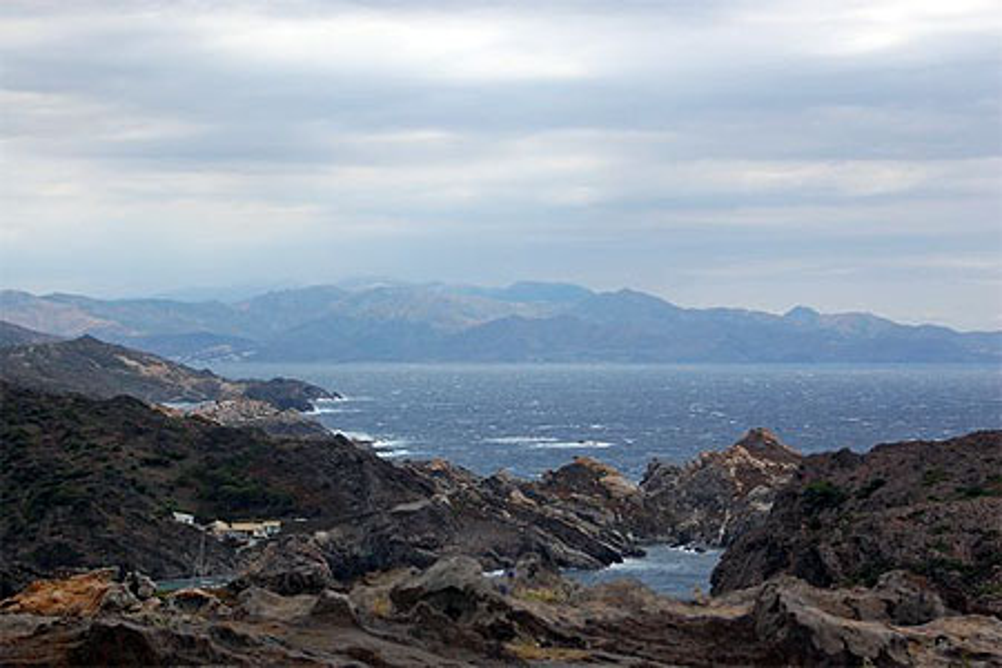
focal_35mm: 82
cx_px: 501
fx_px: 2296
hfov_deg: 24.6
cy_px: 334
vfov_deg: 16.6
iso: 800
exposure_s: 1/640
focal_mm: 55
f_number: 13
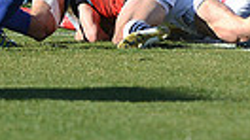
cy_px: -184
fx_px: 5961
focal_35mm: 900
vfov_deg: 1.3
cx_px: 256
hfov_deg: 2.4
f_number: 2.8
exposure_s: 1/2000
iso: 250
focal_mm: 195
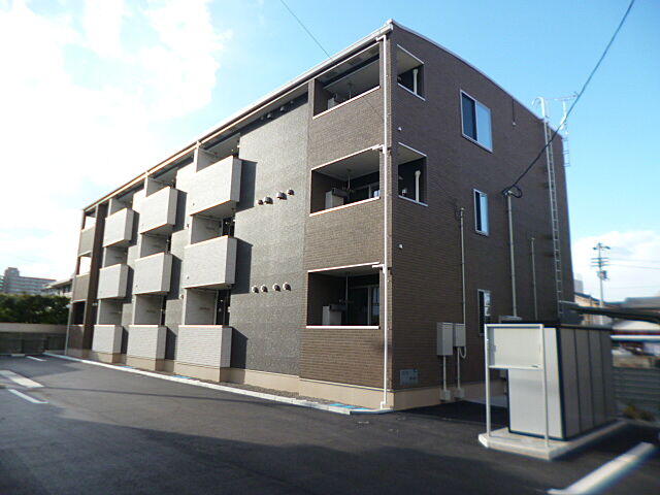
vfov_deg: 56.8
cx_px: 330
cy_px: 248
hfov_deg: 71.6
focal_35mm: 24
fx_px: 458
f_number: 2.5
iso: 100
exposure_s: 1/640
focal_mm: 4.3
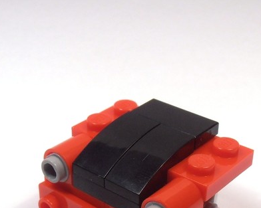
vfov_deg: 18.2
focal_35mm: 83
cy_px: 180
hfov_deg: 23.0
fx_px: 641
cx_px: 131
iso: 80
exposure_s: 1/60
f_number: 3.9
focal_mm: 6.61
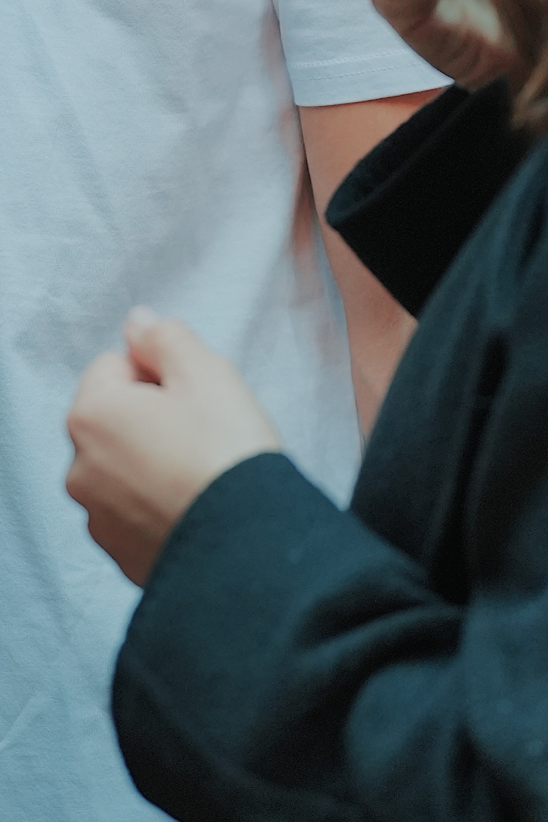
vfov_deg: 4.7
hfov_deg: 3.1
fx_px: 10000
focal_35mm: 438
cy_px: -179
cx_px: -88
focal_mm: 105
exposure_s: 1/125
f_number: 2.8
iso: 1250
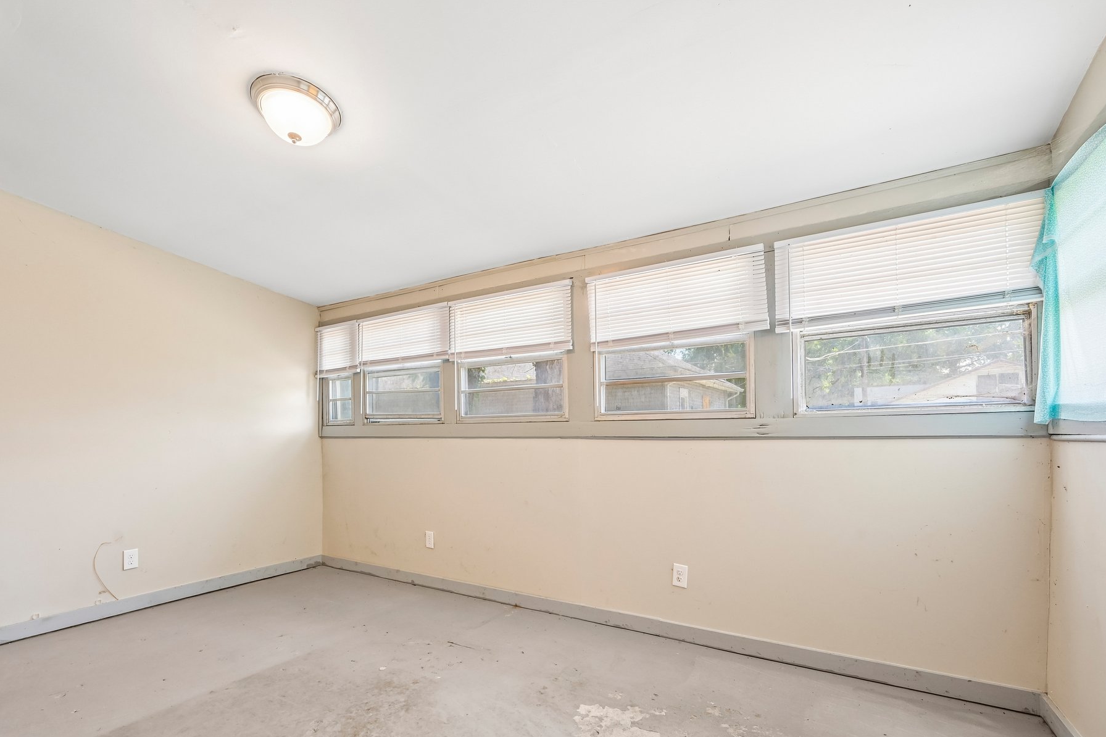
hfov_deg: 96.7
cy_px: 419
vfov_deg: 73.3
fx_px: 491
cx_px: 533
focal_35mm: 16
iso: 125
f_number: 8
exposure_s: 1/15
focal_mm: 14
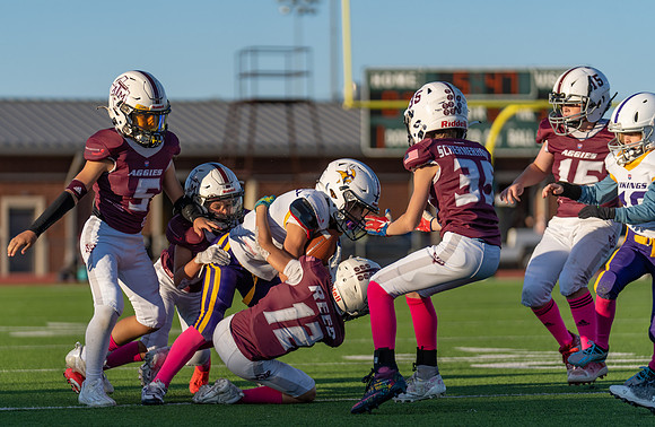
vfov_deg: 6.8
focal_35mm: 198
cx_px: 252
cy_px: 269
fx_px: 3586
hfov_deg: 10.4
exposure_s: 1/1600
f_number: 2.8
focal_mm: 154
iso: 100
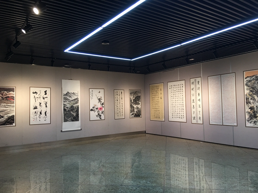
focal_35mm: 29
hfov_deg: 61.7
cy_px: 96
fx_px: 216
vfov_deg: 48.2
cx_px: 129
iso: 40
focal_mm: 4.15
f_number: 2.2
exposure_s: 1/33
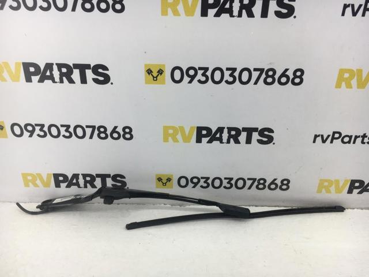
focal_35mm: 29
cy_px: 138
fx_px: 309
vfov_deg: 48.2
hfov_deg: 61.7
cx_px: 184
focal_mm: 4.15
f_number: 2.2
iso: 40
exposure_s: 1/100
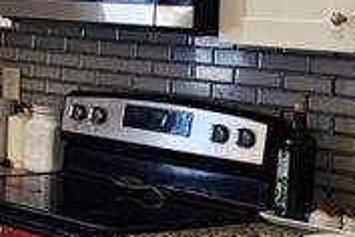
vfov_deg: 11.2
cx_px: -225
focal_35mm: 122
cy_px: 64
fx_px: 1203
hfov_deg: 15.1
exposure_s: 1/120
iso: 100
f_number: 1.8
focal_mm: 5.4
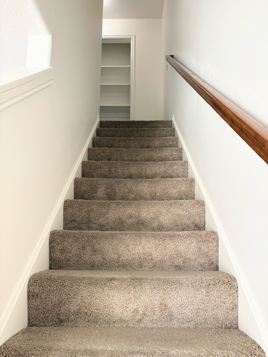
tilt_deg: +12.5
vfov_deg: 67.3
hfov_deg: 53.1
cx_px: 134
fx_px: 268
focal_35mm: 26
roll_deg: -0.5
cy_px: 178
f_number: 1.6
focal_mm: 5.96
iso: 64
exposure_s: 1/60
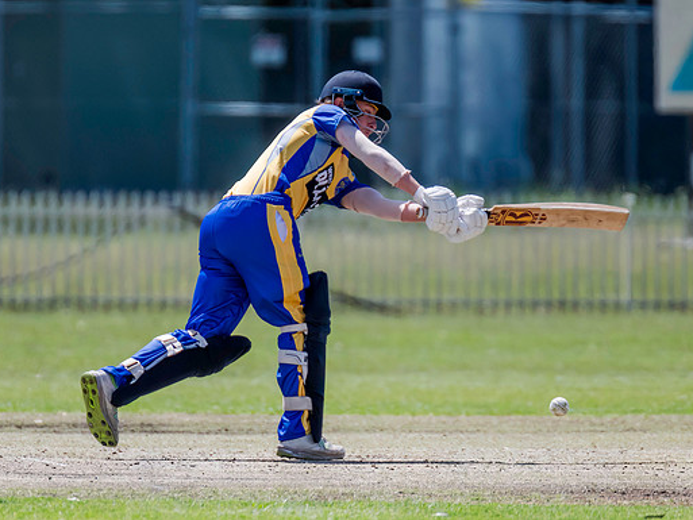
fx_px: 16380
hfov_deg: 2.4
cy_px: 231
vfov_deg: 1.8
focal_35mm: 818
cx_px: 268
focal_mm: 600
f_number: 6.3
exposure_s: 1/2500
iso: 800
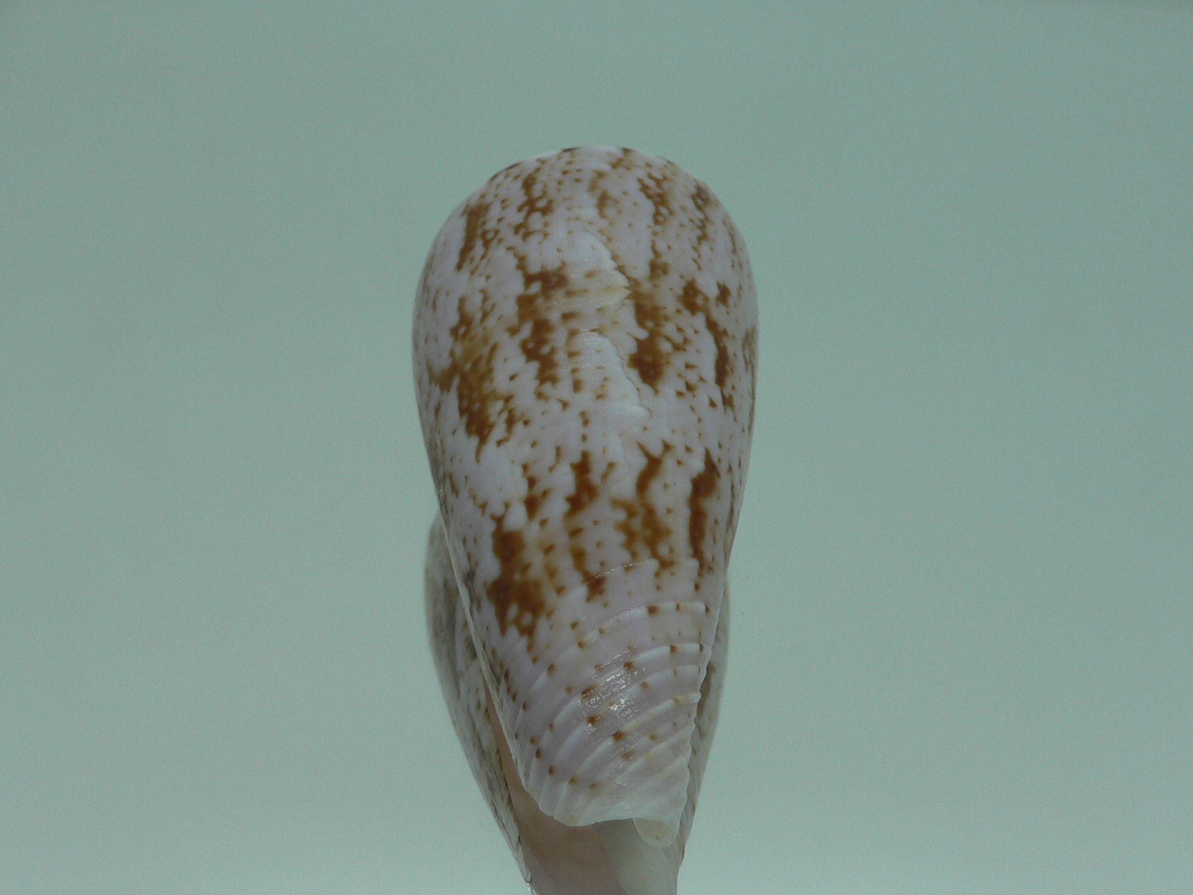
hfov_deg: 45.8
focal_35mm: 41
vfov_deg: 35.1
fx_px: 1413
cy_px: 498
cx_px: 597
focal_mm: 4.6
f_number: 2.8
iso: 80
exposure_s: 1/60
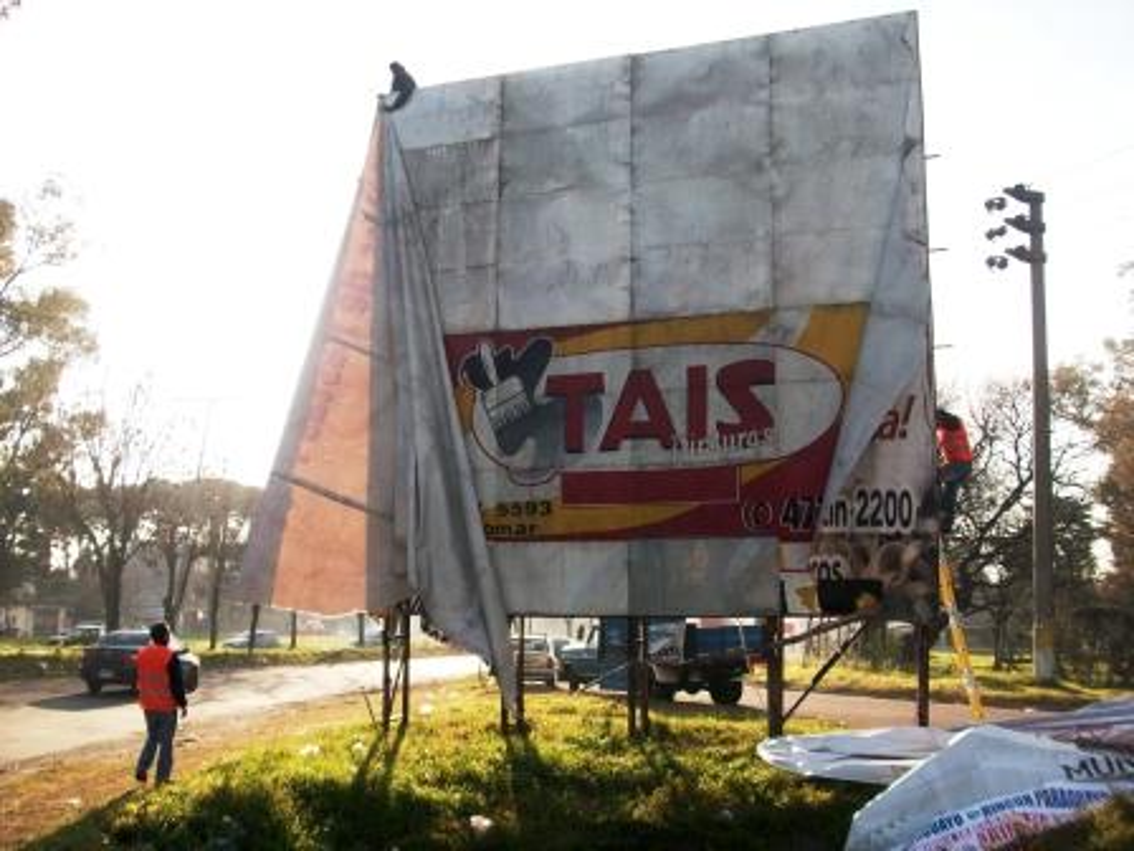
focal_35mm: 34
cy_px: 426
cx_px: 567
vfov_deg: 41.8
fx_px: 1114
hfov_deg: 54.0
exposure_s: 1/452
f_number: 2.8
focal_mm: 5.7
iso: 64
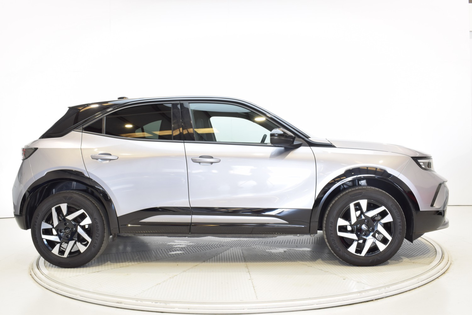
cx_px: 236
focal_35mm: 36
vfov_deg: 36.9
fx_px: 472
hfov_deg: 53.1
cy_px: 158
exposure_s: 1/1.6
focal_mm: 24
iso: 100
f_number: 14
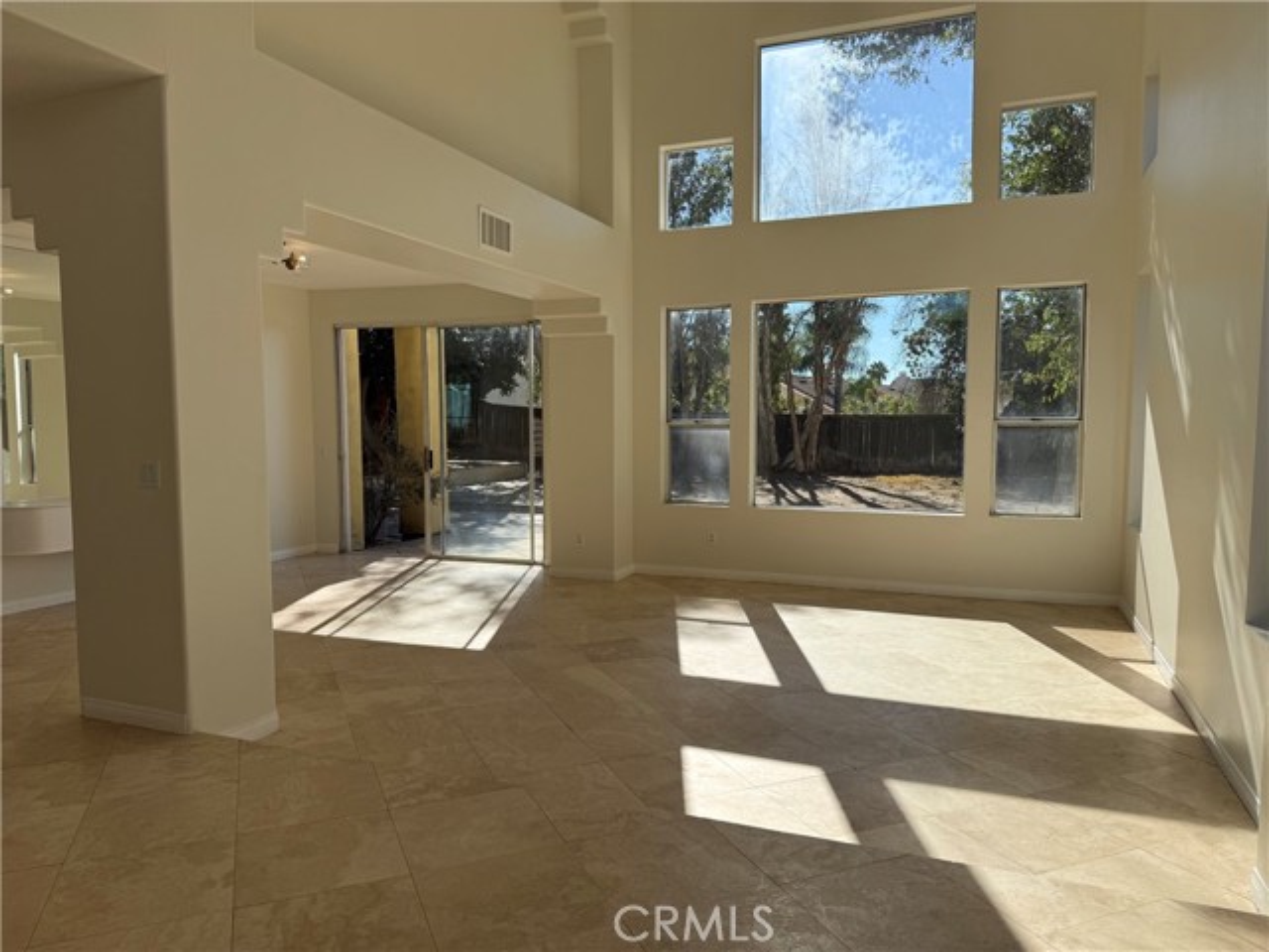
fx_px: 880
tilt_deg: -4.3
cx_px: 634
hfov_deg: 71.6
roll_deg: -0.2
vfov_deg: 56.8
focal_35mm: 24
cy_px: 476
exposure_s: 1/3425
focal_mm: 6.76
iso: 80
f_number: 1.78
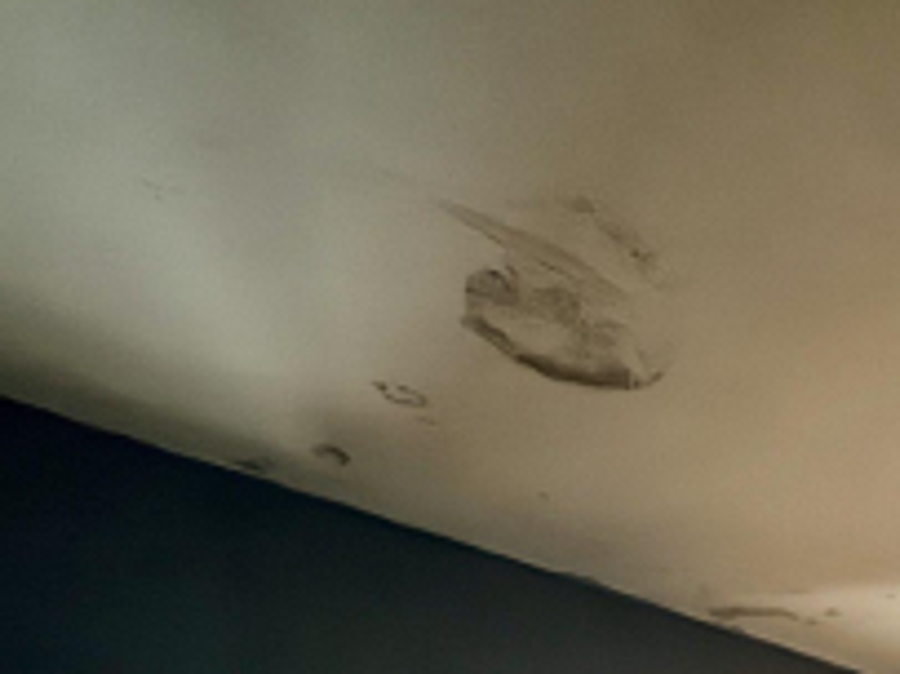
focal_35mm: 46
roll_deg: -0.8
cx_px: 1133
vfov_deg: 23.2
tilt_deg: -2.1
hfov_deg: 32.4
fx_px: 1195
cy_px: 1086
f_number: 2.2
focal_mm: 2.22
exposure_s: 1/6
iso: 1250
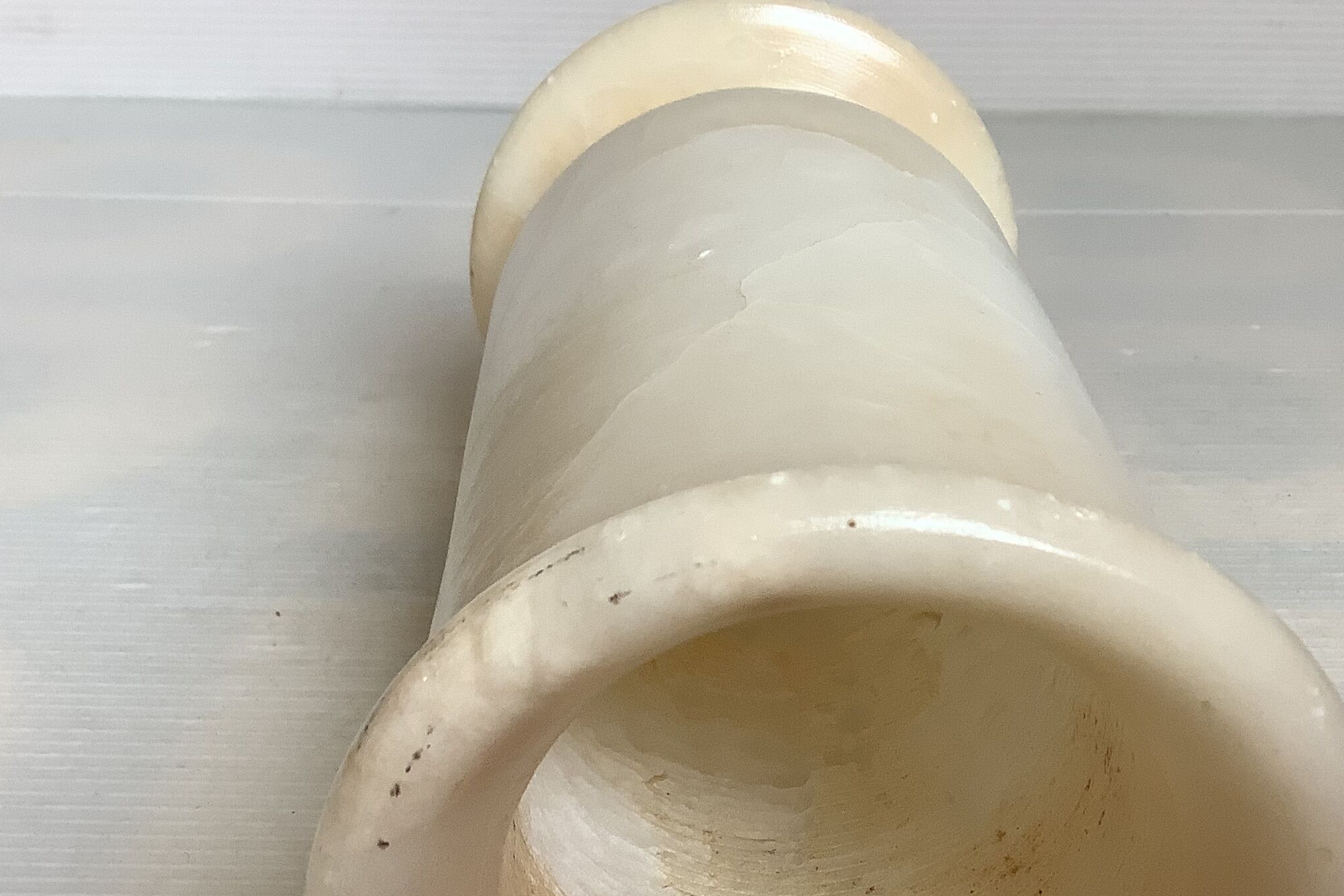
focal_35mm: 52
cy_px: 676
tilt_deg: -29.0
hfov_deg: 38.2
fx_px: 1941
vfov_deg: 25.7
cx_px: 698
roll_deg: +0.1
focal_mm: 3.3
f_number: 2.4
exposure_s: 1/50
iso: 50
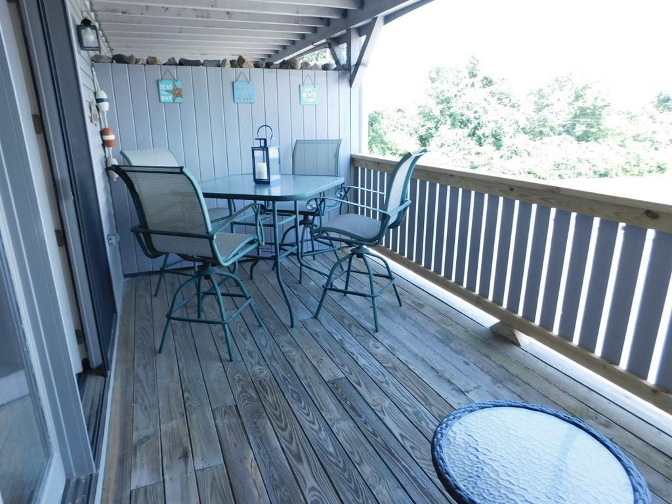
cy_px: 252
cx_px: 336
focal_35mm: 23
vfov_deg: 58.9
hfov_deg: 73.9
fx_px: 446
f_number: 3
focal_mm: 4
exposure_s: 1/100
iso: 125
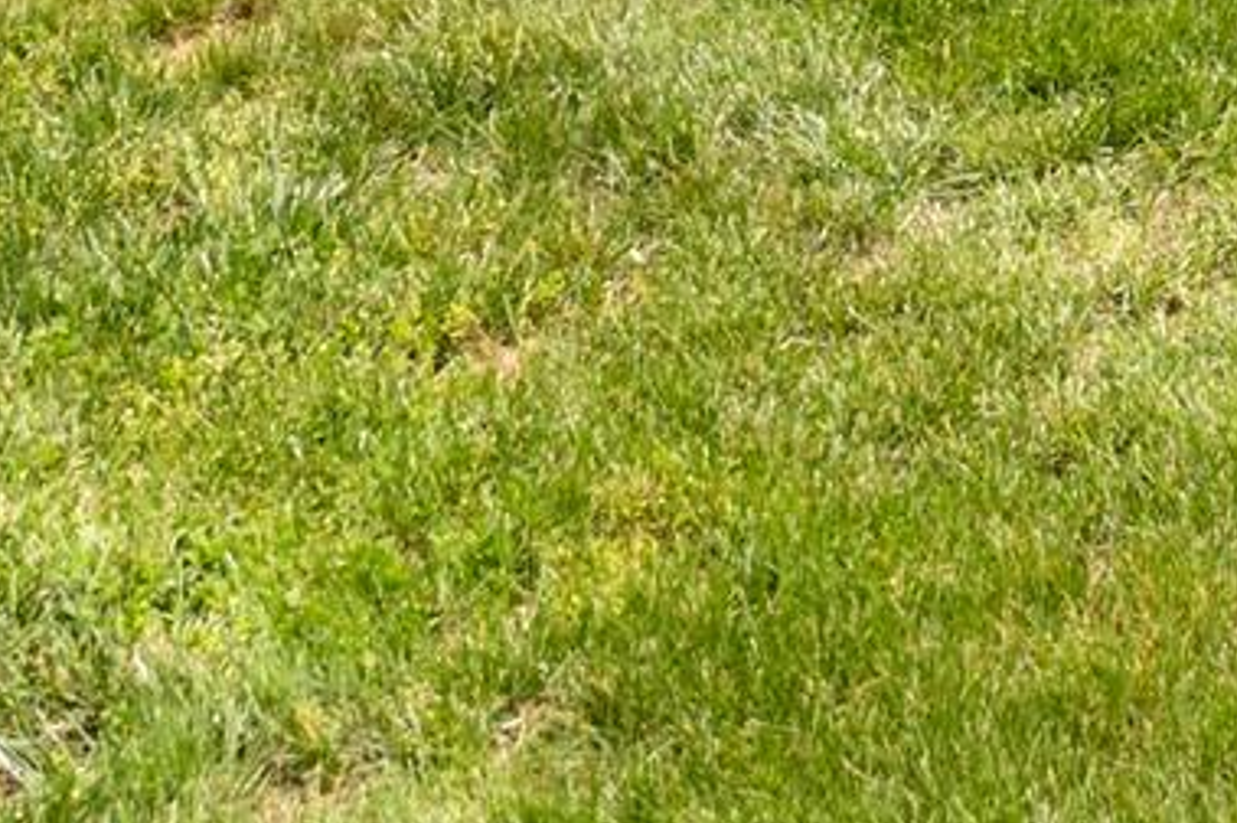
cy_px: -1230
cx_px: 1479
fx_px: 5012
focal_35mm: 146
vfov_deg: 8.5
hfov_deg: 13.7
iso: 640
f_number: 8
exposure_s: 1/250
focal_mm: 27
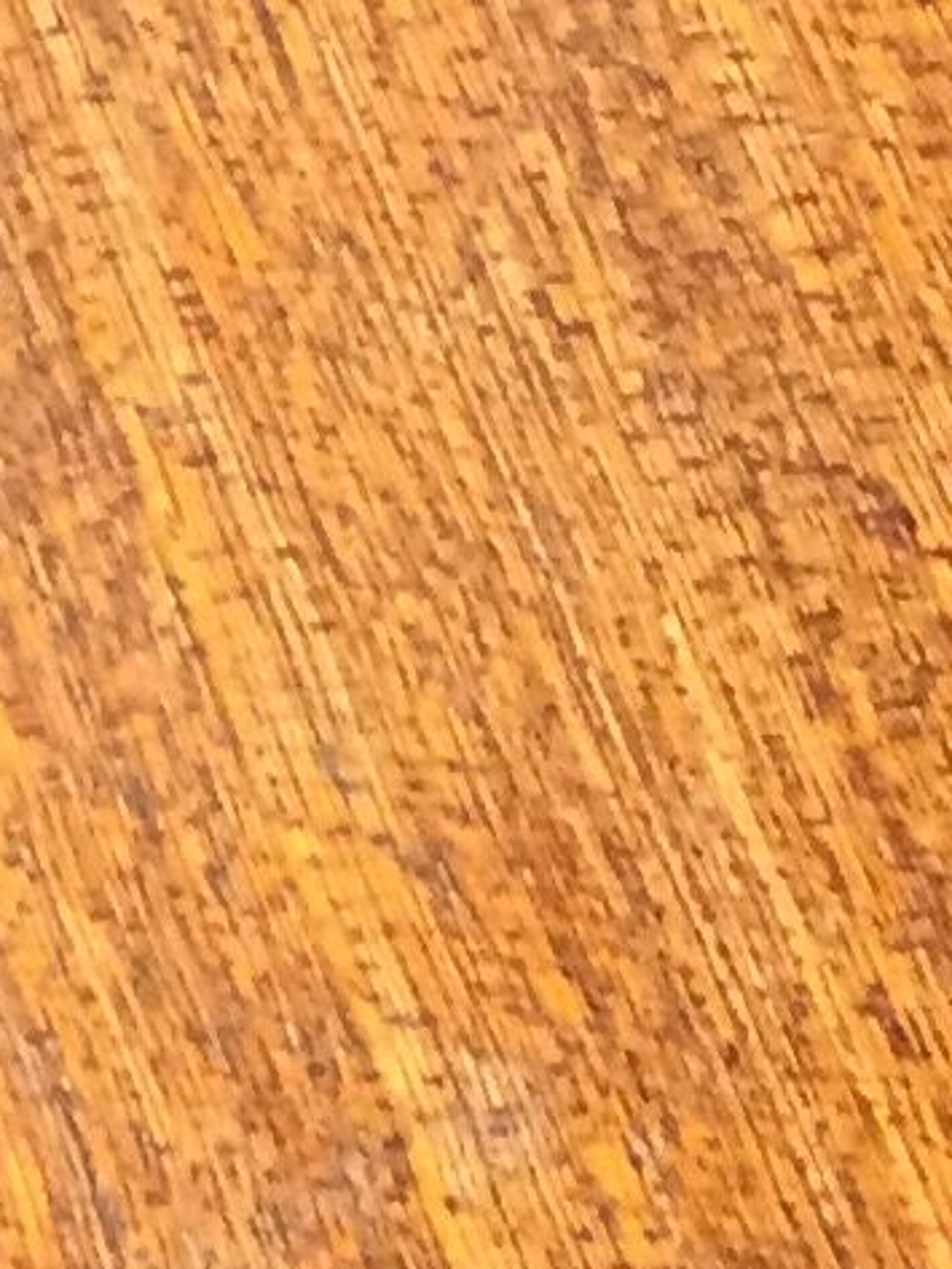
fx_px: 7330
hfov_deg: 6.9
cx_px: -1601
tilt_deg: -60.9
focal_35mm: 200
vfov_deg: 9.9
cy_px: 494
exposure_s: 1/33
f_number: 2.2
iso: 250
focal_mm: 4.15
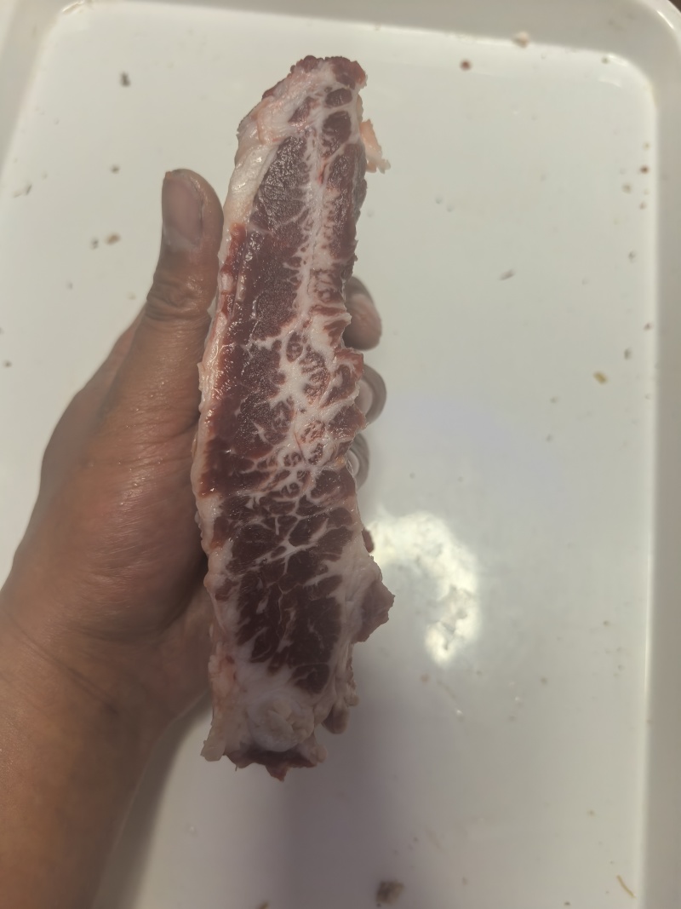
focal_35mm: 24
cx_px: 340
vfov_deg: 71.6
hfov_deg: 56.8
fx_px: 630
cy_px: 454
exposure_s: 1/33.3
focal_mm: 6.98
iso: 400
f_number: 2
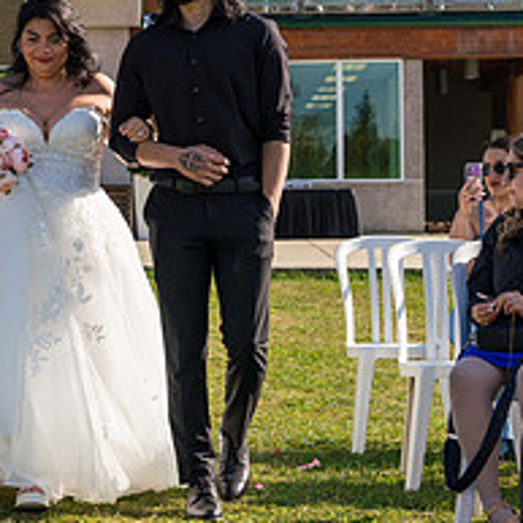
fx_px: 1880
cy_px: 253
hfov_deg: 15.6
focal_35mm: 110
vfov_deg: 15.8
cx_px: 30
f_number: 4
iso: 250
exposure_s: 1/1250
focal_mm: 43
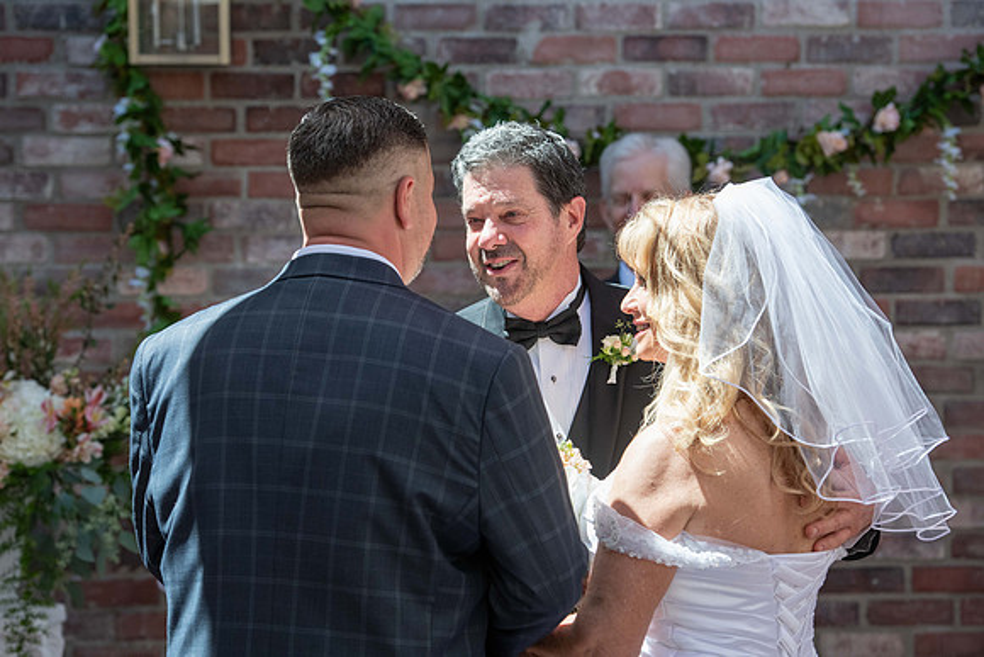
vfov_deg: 12.2
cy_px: 328
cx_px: 492
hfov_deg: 18.3
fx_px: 3062
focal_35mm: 112
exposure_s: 1/2000
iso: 640
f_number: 4.5
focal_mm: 112
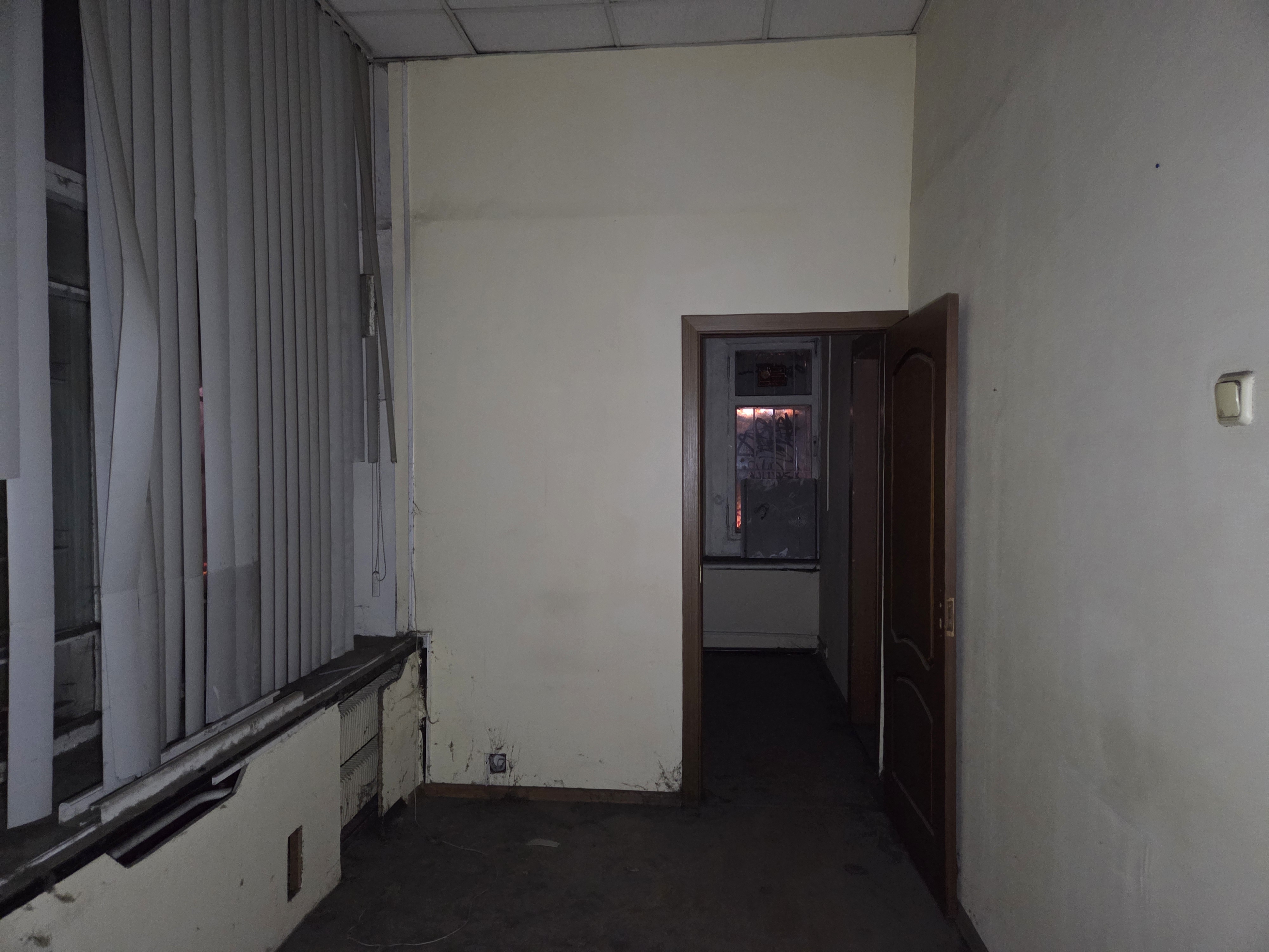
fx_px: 843
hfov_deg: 73.9
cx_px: 634
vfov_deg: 58.9
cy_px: 476
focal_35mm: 23
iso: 1600
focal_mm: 5.4
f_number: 1.8
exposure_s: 1/33.3
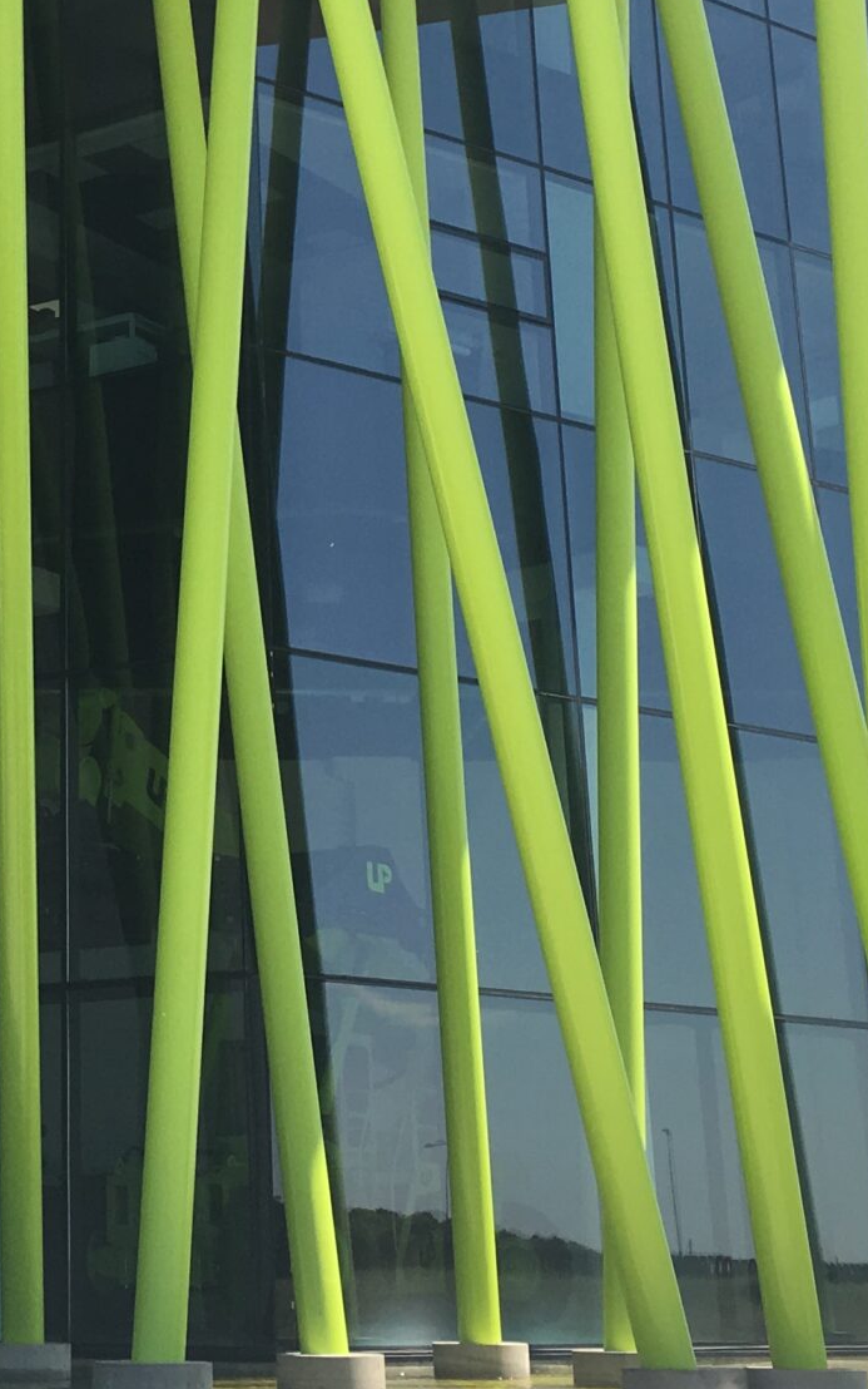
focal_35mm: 71
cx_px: 35
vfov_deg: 28.3
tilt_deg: +20.1
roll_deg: +0.8
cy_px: 267
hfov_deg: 18.0
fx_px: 2686
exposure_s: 1/1282
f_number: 2.2
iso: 25
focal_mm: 4.15
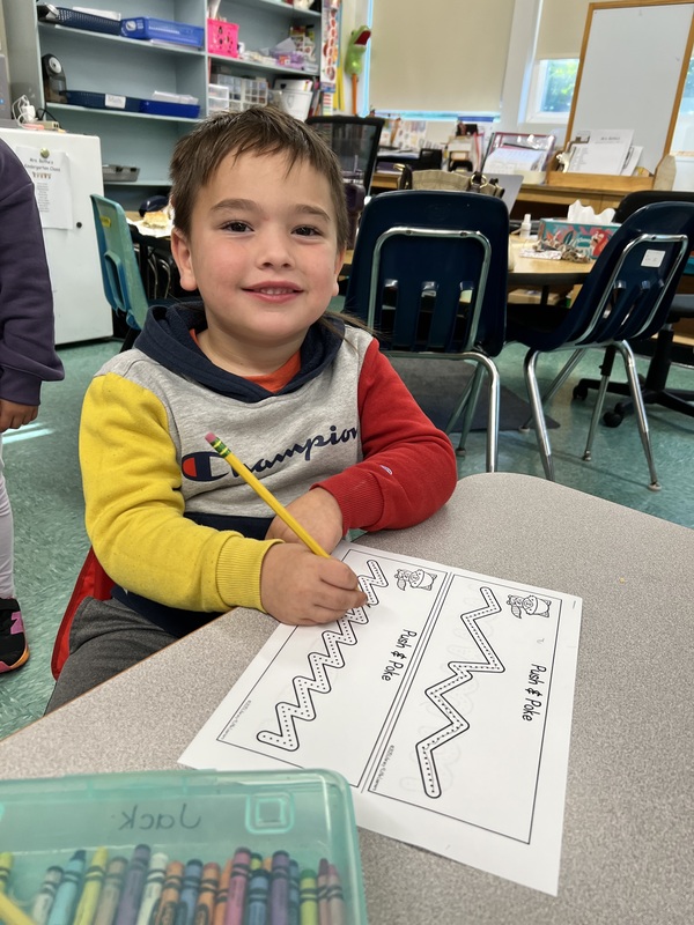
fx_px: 695
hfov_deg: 53.1
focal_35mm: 26
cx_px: 347
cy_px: 462
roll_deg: -3.2
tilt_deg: -22.9
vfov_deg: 67.3
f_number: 1.5
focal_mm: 5.7
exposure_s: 1/100
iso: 125
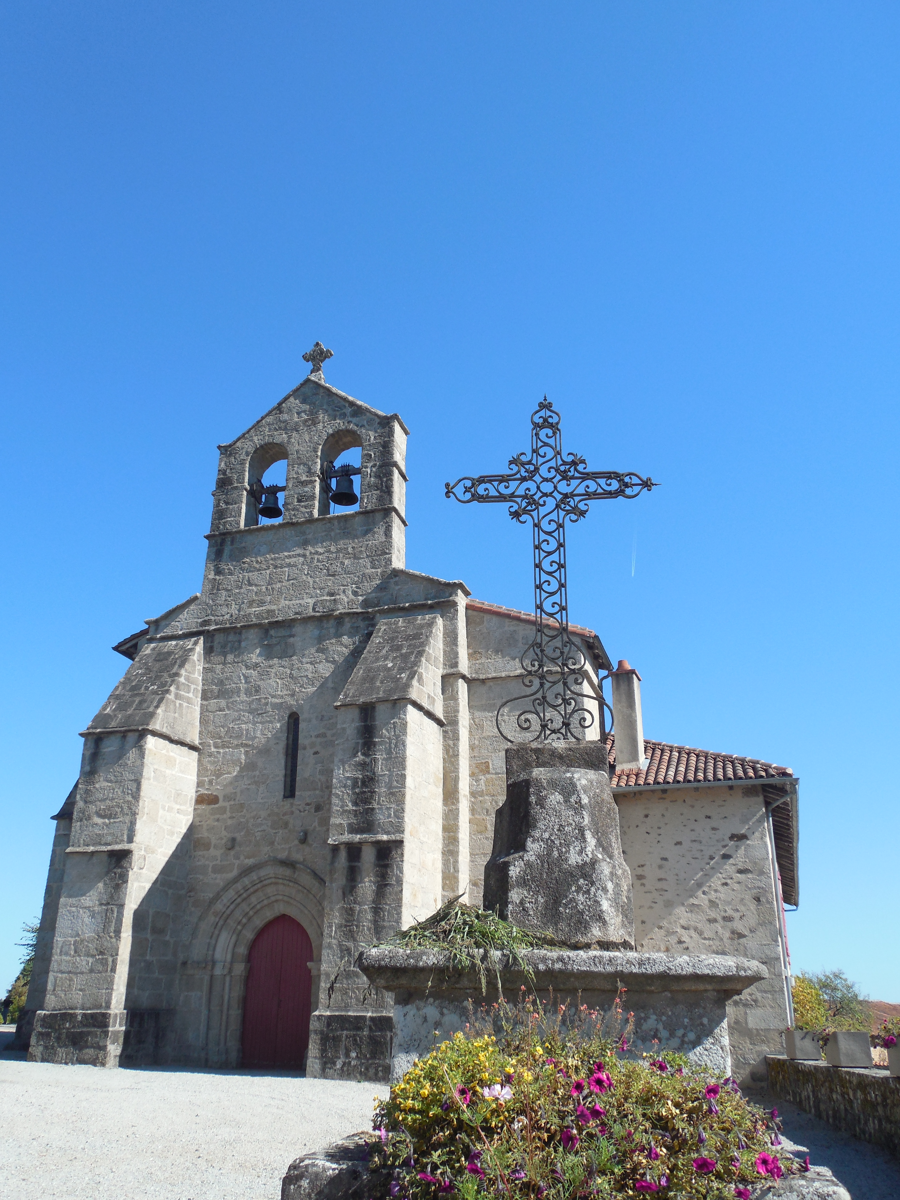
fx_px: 971
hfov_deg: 49.7
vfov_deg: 63.4
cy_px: 600
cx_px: 450
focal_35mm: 28
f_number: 3.5
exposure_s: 1/1000
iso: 125
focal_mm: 5
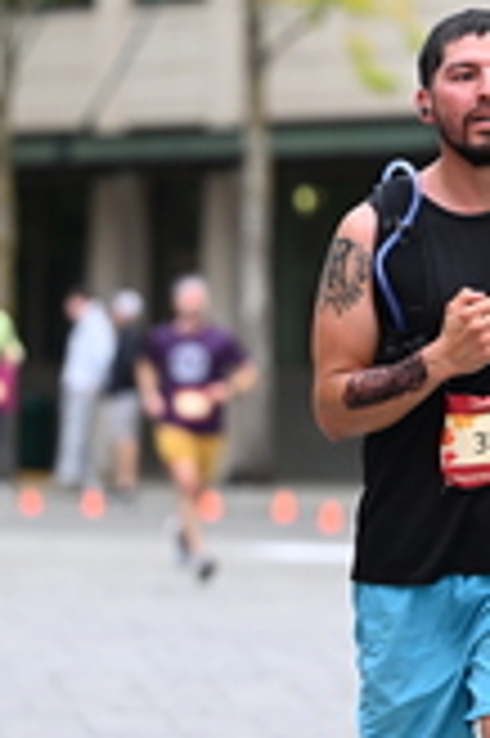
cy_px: 216
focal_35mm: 419
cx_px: 398
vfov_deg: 4.9
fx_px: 8572
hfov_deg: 3.3
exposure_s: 1/2000
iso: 640
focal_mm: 125
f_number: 2.8
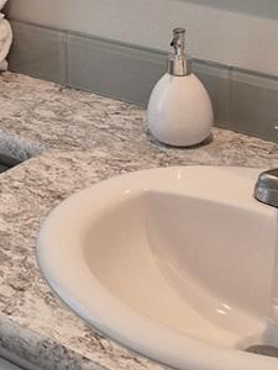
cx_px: -56
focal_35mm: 92
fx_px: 985
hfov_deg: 15.5
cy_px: 11
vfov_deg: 20.7
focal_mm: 5.4
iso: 100
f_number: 1.8
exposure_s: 1/120
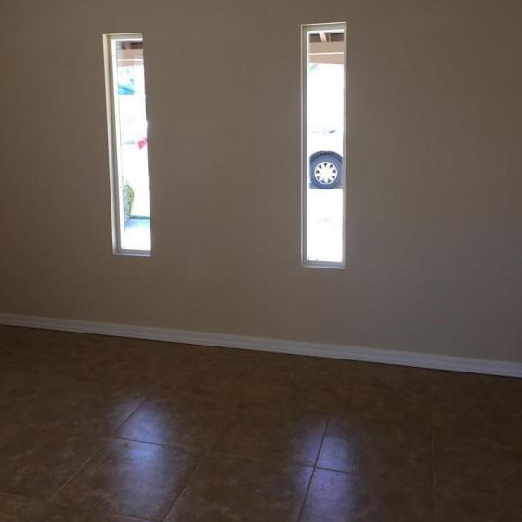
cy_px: 190
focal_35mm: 35
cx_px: 259
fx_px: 597
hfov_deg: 47.2
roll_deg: +0.4
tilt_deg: -6.7
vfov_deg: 46.7
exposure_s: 1/40
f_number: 2.2
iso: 32
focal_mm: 4.15
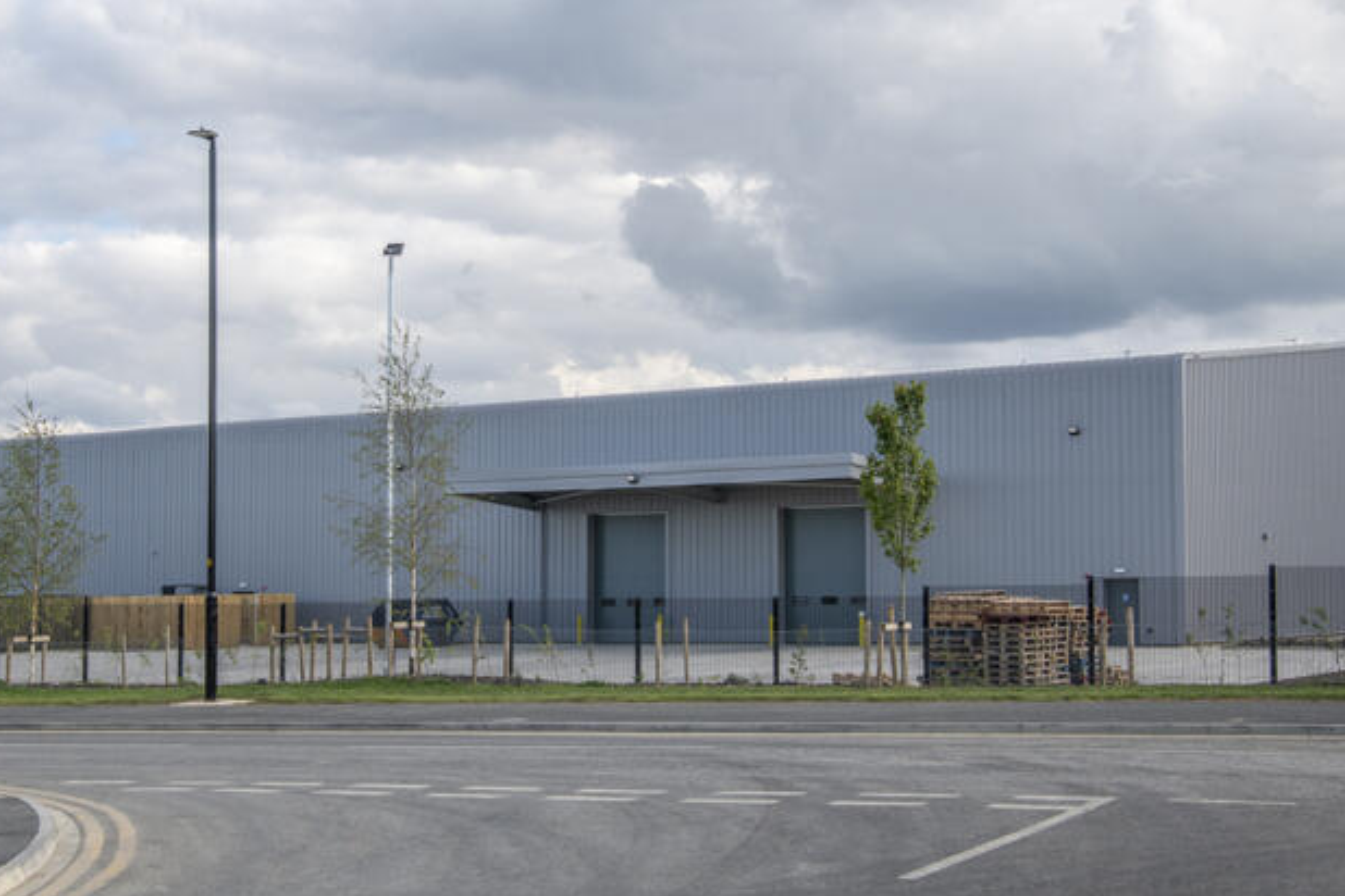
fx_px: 2354
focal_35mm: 63
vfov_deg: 21.5
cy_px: 271
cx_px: 494
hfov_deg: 31.7
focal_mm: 38
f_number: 5.6
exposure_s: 1/500
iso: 100
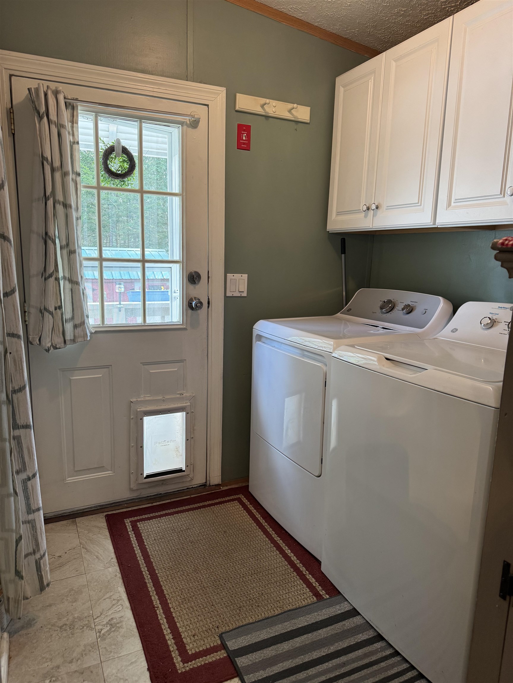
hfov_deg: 56.8
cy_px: 342
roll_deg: -0.5
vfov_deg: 71.6
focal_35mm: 24
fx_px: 474
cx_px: 256
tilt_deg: -10.6
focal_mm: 6.76
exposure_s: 1/60
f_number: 1.78
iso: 200
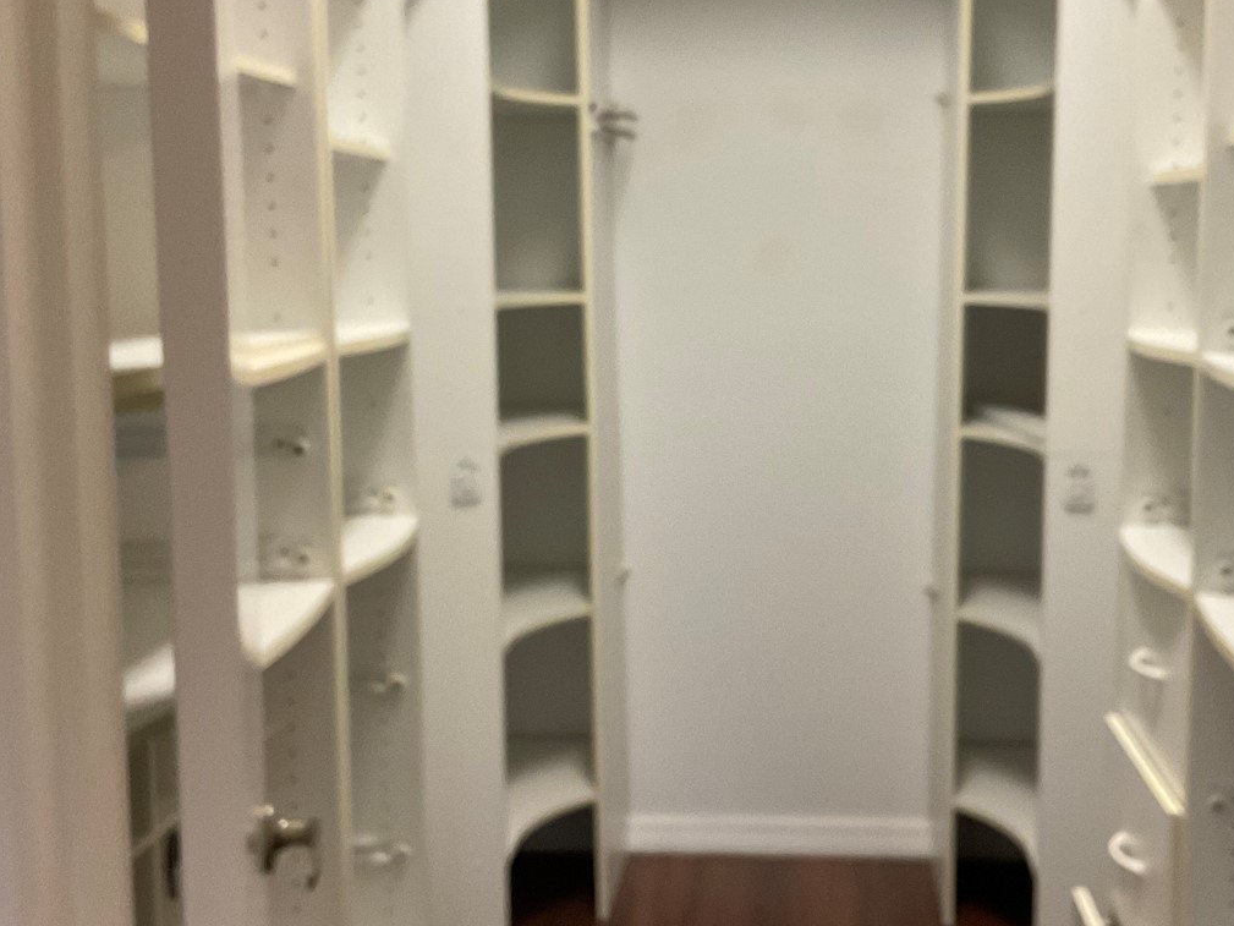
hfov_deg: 41.1
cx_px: 723
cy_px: 407
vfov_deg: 31.5
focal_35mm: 46
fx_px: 1640
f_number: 1.8
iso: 200
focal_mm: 3
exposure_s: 1/60
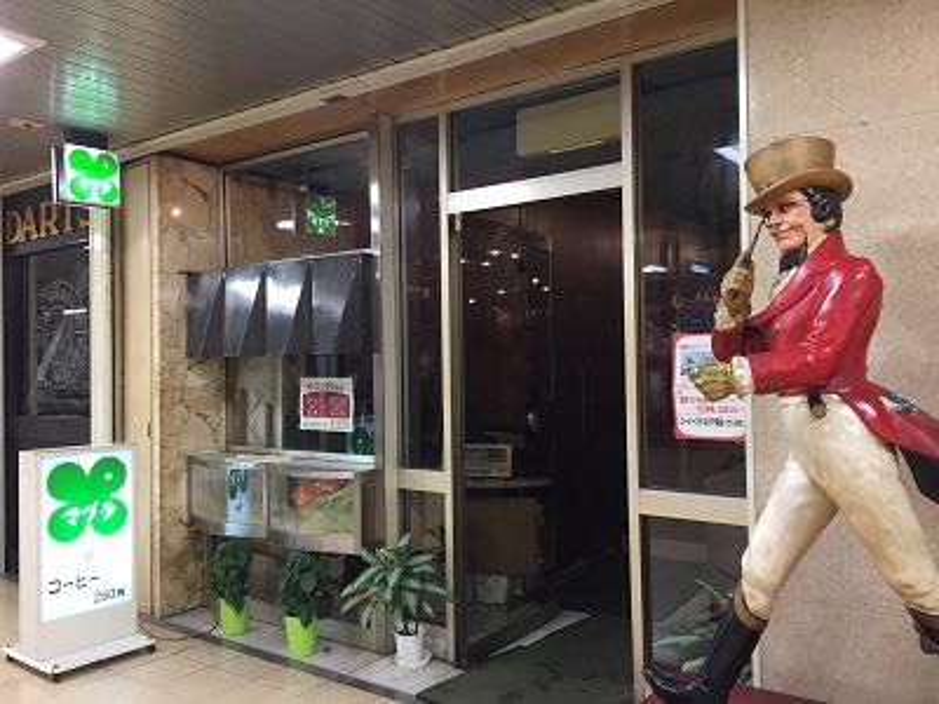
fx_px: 787
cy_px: 352
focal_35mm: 29
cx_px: 470
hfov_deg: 61.7
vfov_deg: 48.2
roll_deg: +0.7
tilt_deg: +0.5
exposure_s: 1/30
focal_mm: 4.15
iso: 80
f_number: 2.2
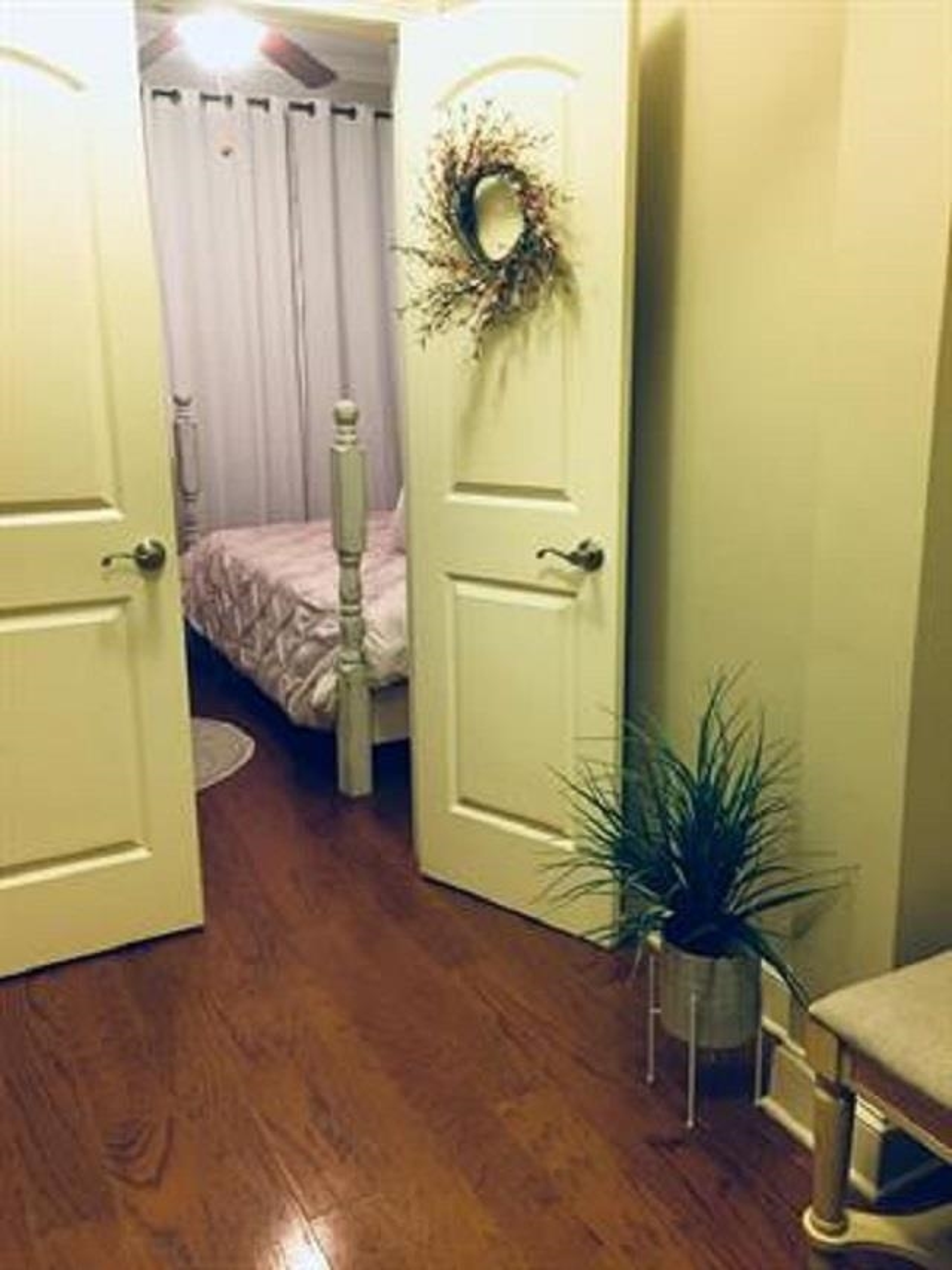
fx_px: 1063
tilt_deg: -12.5
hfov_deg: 48.2
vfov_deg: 61.7
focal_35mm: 29
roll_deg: +1.1
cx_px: 476
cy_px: 635
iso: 125
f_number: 2.2
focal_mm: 4.15
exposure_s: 1/10
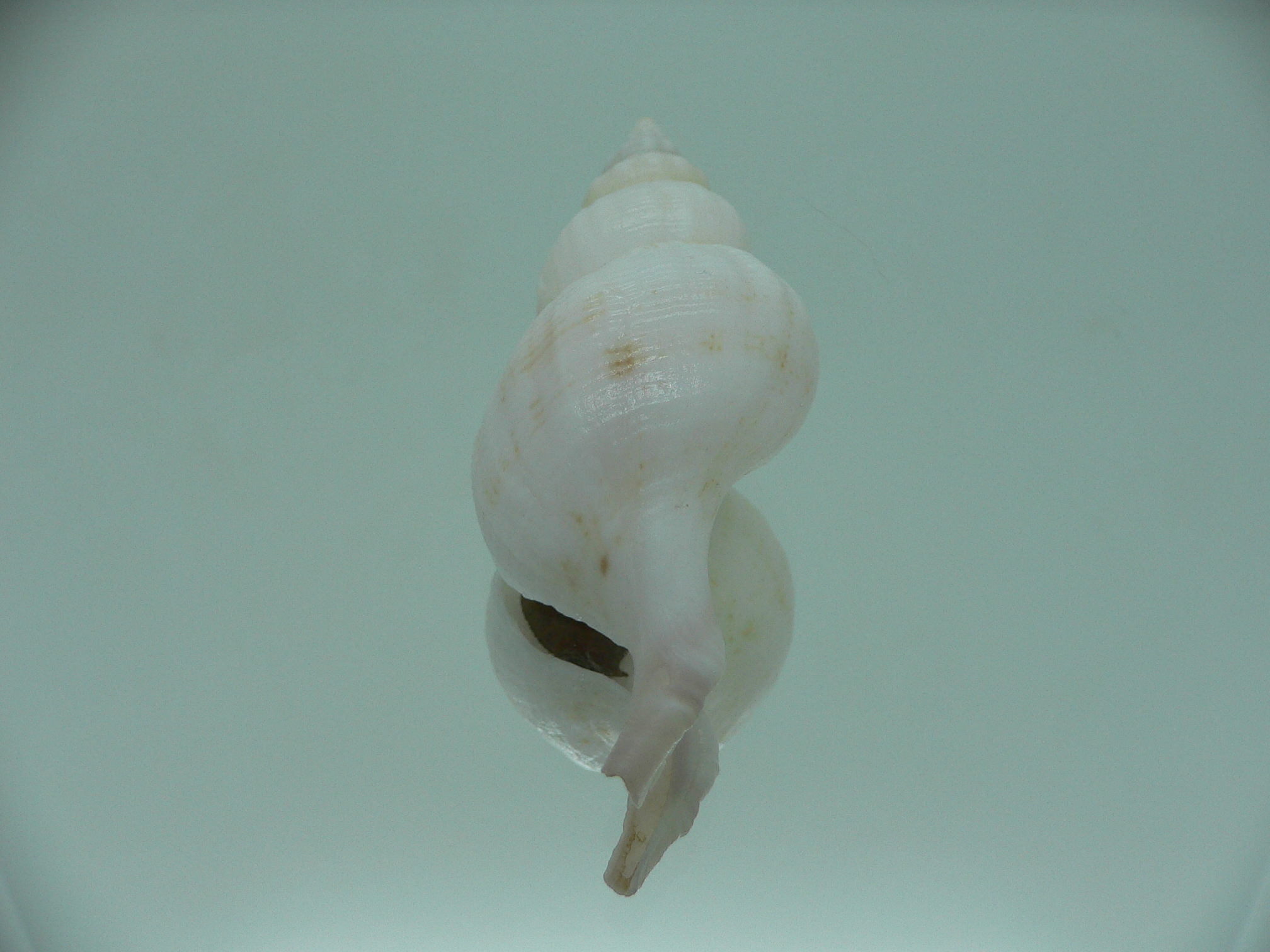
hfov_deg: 52.6
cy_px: 476
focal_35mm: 35
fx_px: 1284
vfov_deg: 40.7
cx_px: 635
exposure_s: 1/60
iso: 80
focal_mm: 4.6
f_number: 2.8
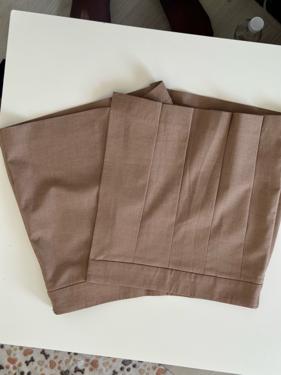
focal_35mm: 48
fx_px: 520
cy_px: 188
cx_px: 140
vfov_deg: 39.7
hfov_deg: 30.3
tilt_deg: -86.2
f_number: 1.78
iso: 100
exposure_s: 1/60
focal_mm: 6.86
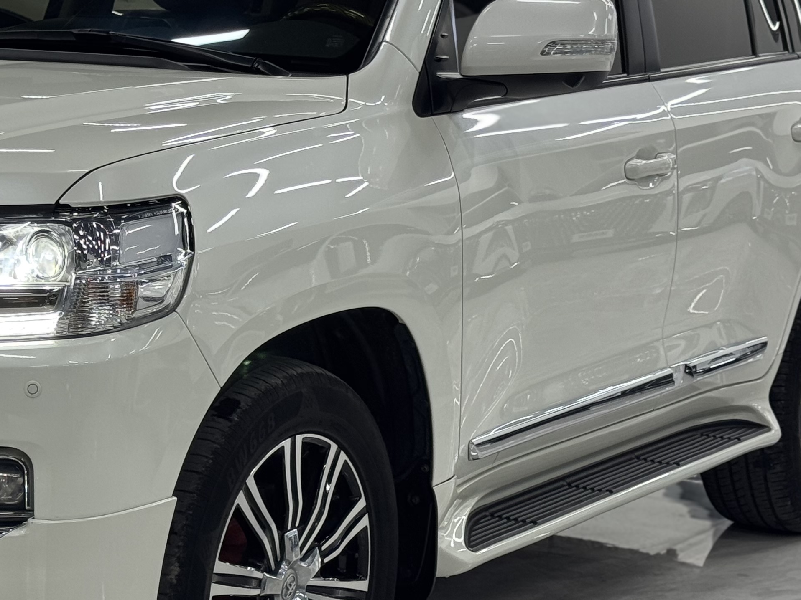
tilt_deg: -7.8
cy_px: 304
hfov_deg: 19.2
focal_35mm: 101
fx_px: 2337
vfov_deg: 14.6
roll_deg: -1.5
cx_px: 126
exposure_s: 1/100
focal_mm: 6.76
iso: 80
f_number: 1.78
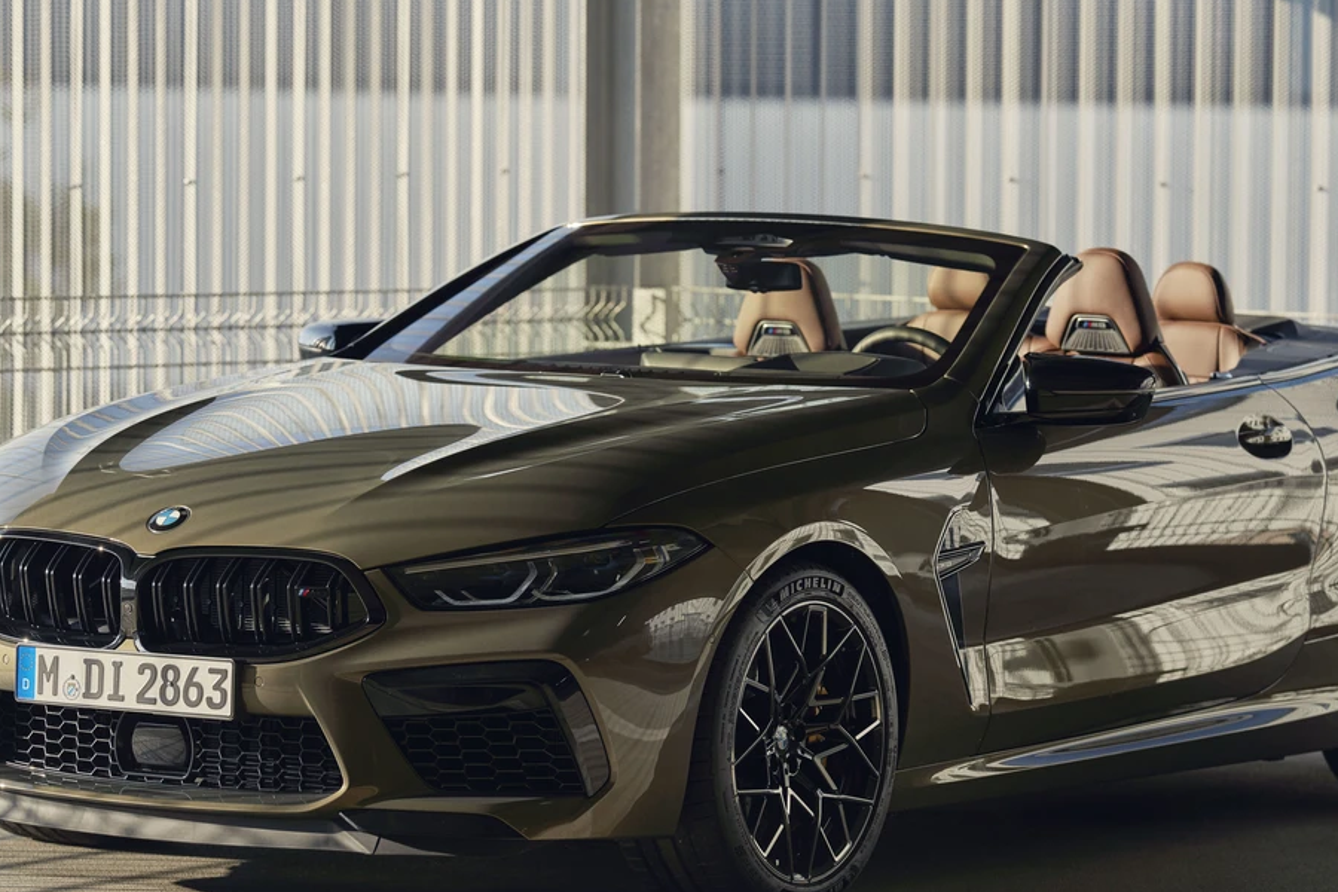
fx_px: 7135
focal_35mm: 192
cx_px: 678
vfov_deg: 7.2
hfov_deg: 10.7
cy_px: 448
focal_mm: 135
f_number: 2.8
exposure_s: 1/800
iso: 320
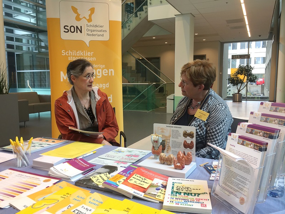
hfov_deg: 61.7
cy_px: 107
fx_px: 239
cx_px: 142
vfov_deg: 48.2
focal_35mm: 29
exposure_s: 1/33
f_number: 2.2
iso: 32
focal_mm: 4.15
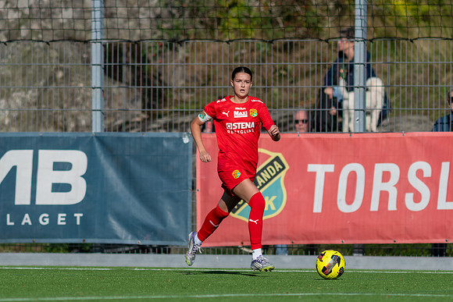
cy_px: 151
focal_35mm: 625
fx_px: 7863
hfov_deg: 3.3
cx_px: 226
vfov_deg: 2.2
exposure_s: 1/2000
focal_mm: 300
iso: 100
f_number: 3.2
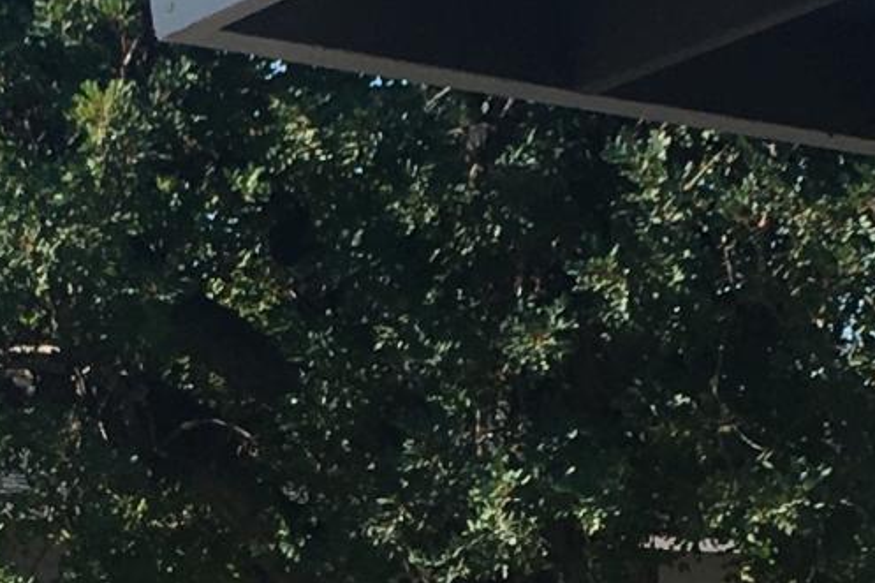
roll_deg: -1.7
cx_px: 290
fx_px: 4422
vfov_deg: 7.5
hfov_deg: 11.3
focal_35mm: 182
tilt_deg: -3.2
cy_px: 764
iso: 25
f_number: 2.2
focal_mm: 4.15
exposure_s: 1/818
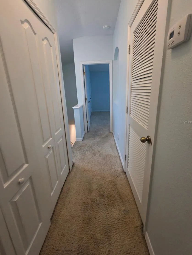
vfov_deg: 102.0
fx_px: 103
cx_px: 96
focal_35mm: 14
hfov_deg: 85.7
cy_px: 122
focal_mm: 2.2
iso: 320
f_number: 1.9
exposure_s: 1/60
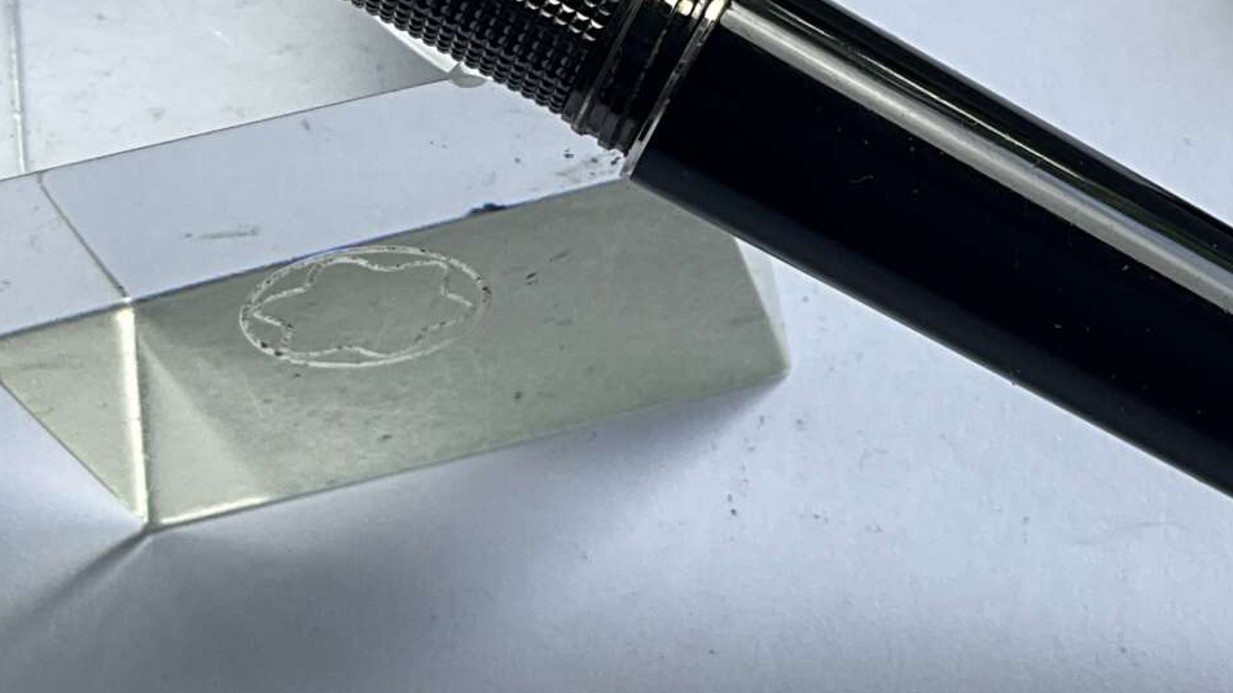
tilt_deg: -60.6
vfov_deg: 14.2
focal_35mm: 85
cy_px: 161
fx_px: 2778
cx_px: 1072
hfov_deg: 24.4
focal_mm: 3
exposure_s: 1/145
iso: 20
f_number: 1.8
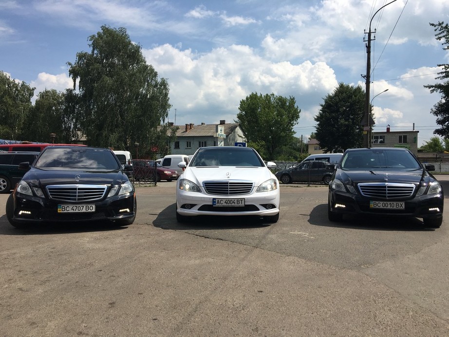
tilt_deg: -0.2
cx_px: 224
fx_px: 376
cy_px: 168
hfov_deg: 61.6
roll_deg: +0.8
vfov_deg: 48.2
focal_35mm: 29
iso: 25
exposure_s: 1/2959
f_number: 2.2
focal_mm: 4.15
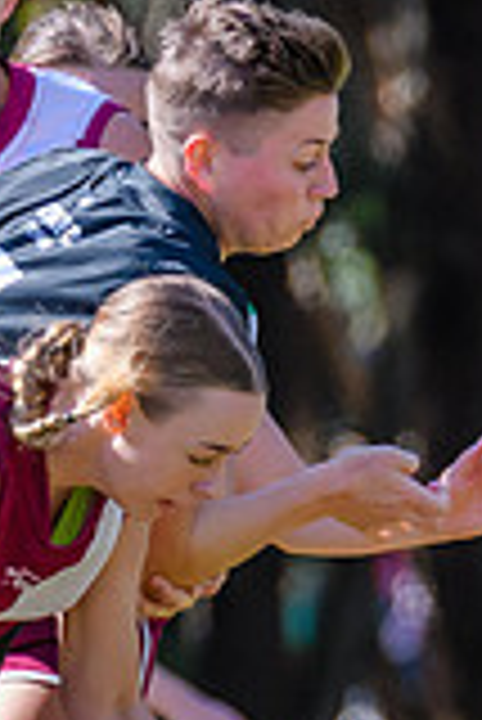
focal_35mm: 2653
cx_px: -248
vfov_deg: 0.8
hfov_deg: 0.5
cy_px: 620
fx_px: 53162
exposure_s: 1/1250
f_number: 7.1
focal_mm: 360
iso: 800
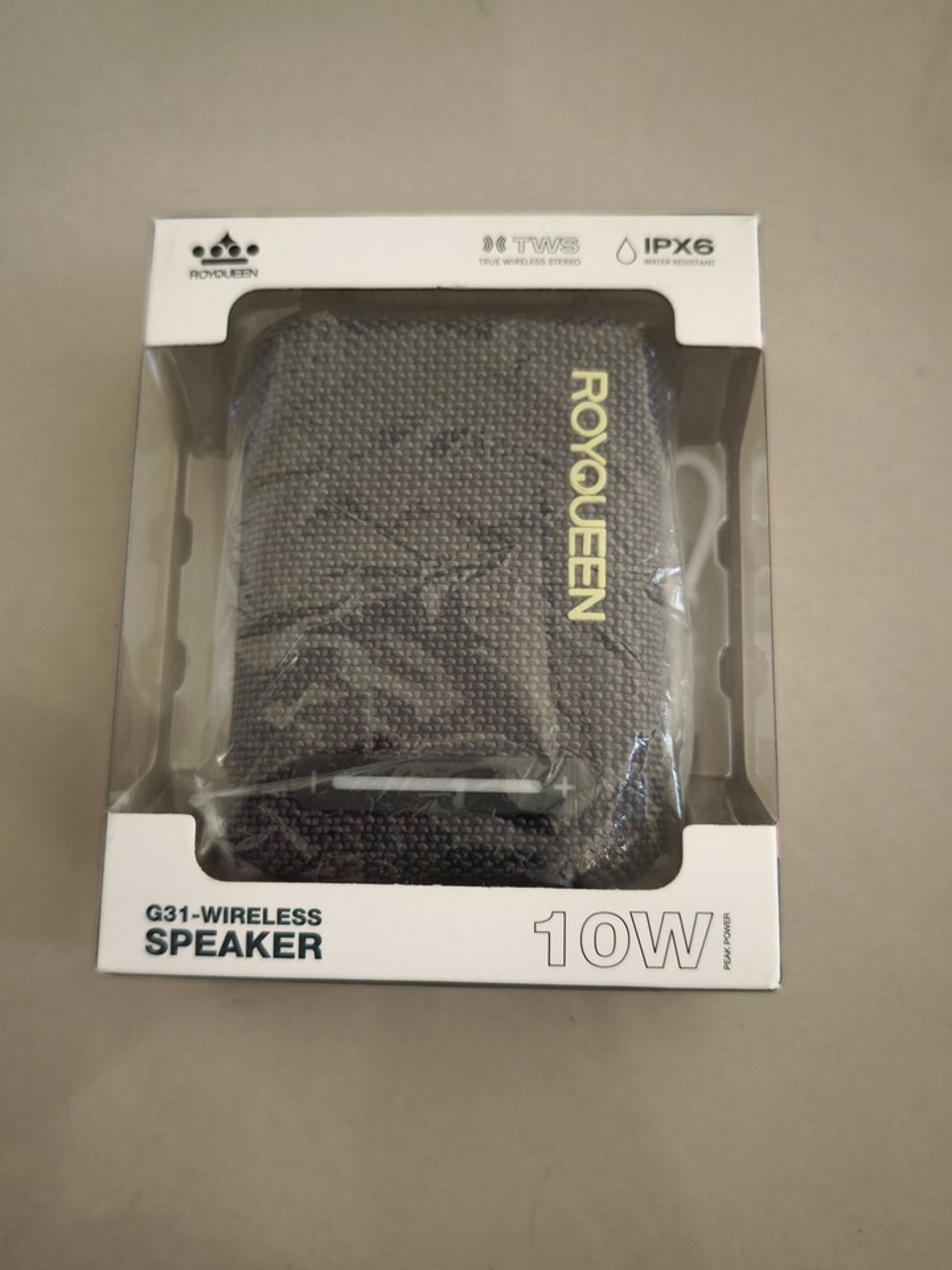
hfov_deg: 46.8
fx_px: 1100
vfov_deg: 60.0
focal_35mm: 30
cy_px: 635
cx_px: 476
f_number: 1.6
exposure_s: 1/40
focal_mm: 6.57
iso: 640
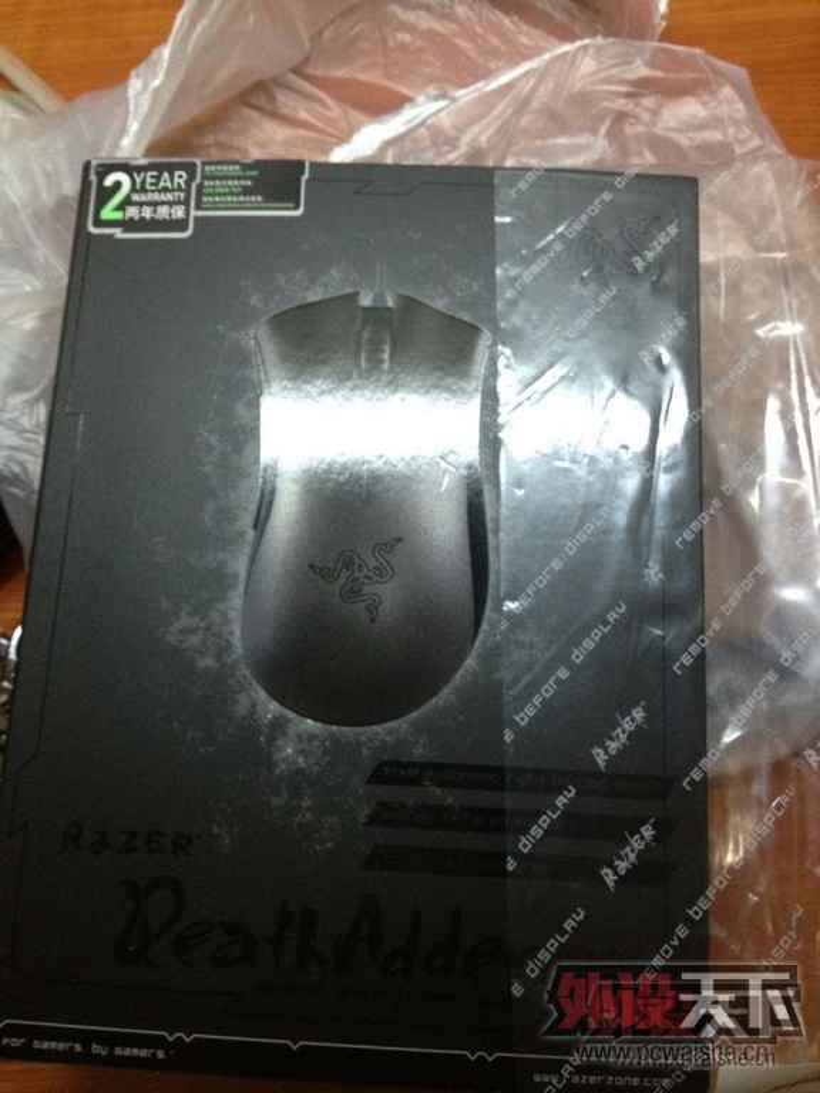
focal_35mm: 35
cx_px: 410
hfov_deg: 40.7
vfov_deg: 52.6
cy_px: 546
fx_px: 1105
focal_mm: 4.28
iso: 320
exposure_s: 1/20
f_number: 2.4
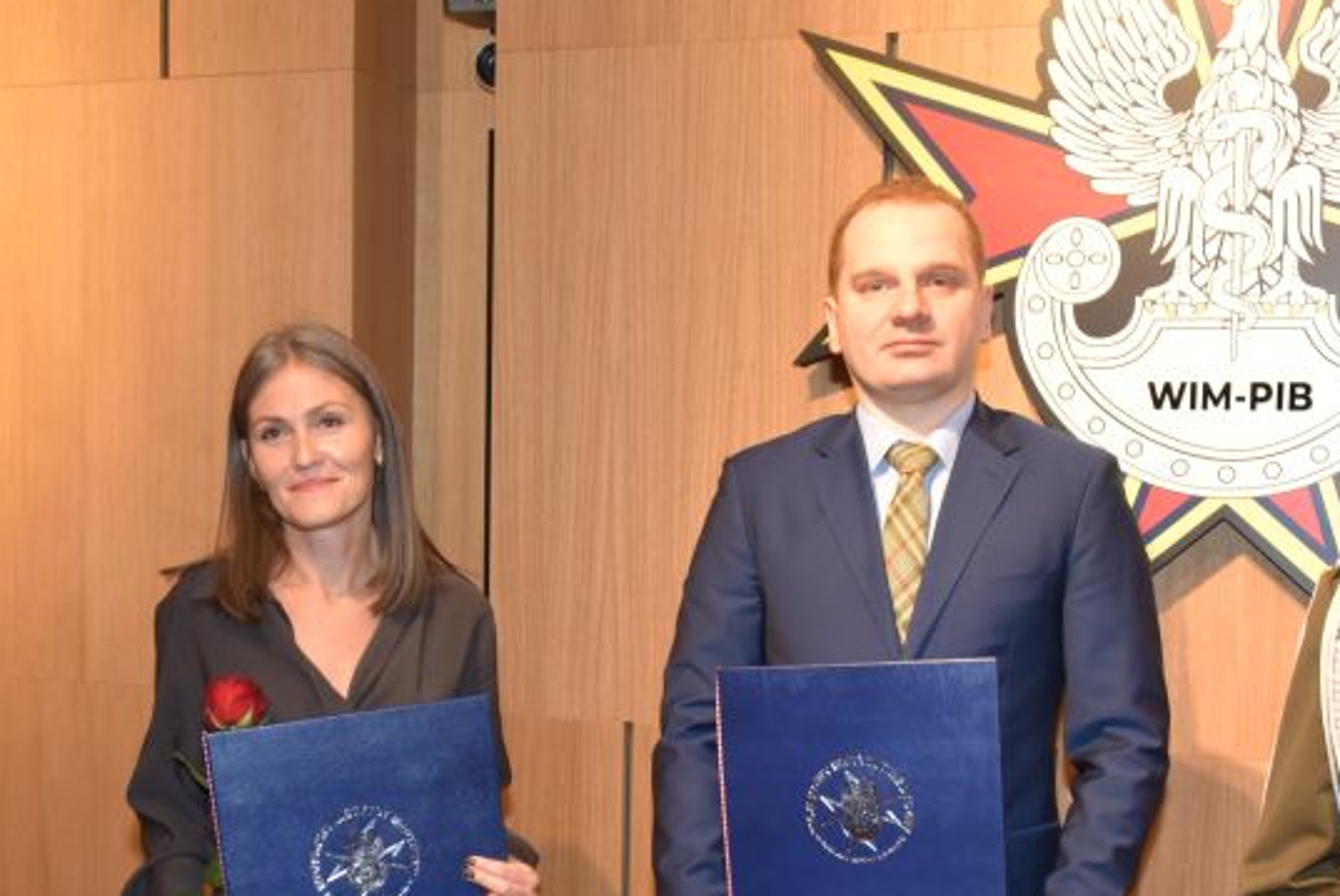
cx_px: 636
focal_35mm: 61
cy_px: 759
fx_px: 2272
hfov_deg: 32.9
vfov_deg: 21.9
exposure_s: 1/60
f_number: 3.8
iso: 1000
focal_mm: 32
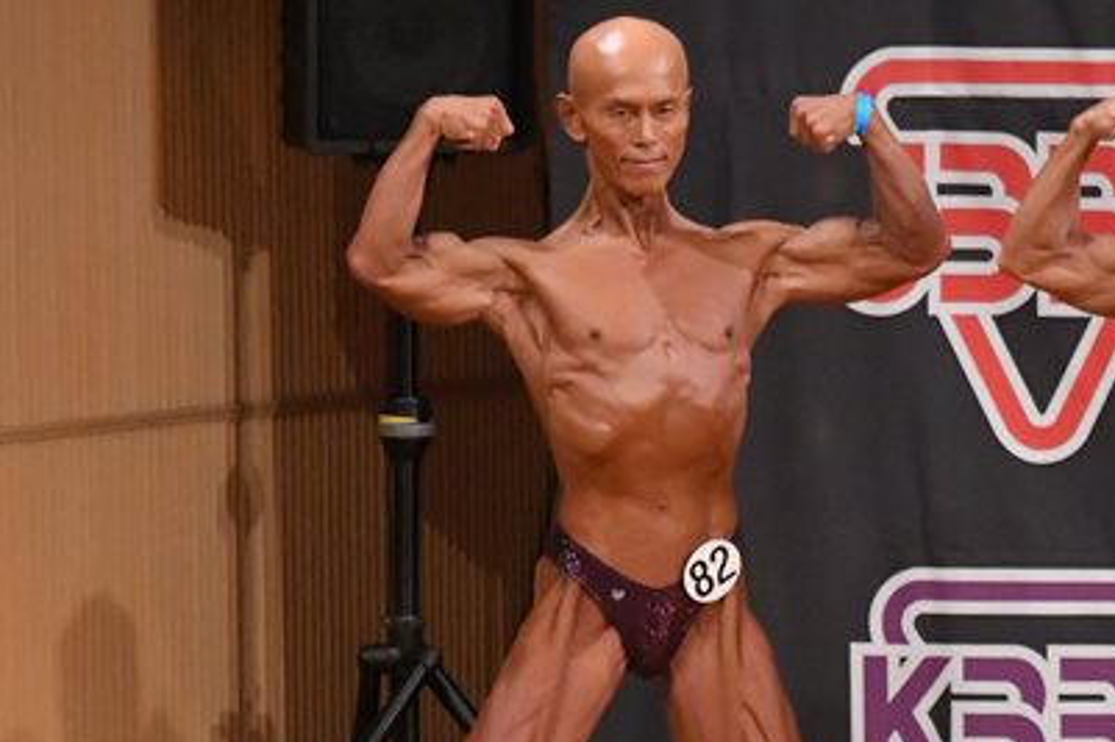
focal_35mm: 493
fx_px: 15262
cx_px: 722
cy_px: 650
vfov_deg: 2.8
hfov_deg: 4.2
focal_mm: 170
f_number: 5.6
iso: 9000
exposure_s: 1/400
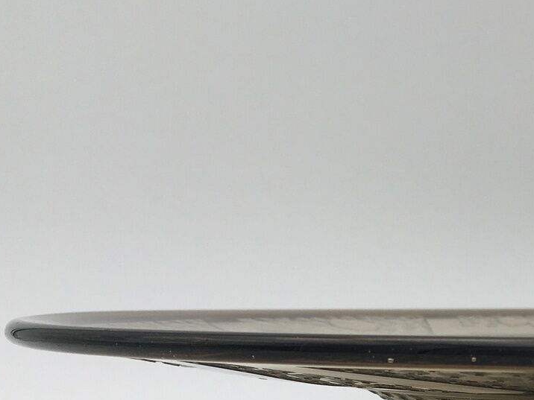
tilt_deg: -5.2
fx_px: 1250
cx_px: 668
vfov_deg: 17.6
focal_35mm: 81
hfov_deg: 22.0
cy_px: 438
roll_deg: +0.0
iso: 25
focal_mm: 4.15
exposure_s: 1/304
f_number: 2.2
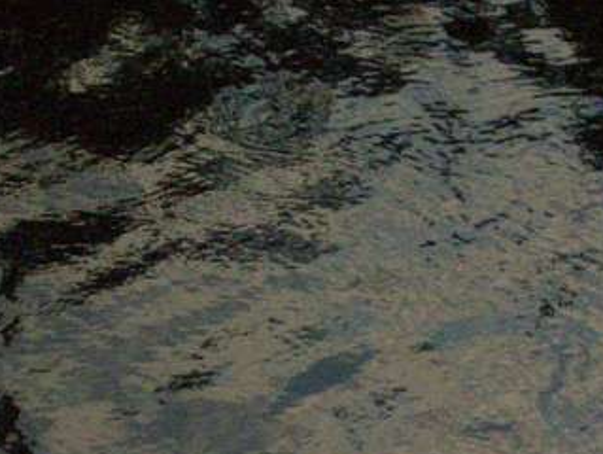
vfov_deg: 5.0
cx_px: 612
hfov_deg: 6.6
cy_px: 571
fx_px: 5197
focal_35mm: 298
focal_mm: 18.6
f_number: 5.2
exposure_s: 1/100
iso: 400
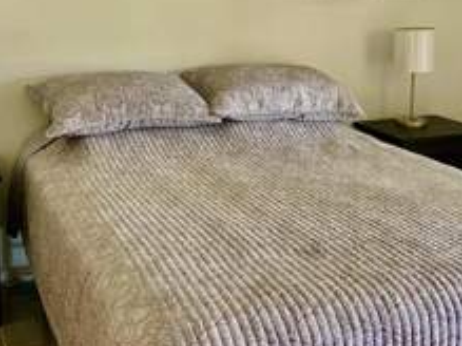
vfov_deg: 25.4
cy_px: 94
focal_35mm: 57
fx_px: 760
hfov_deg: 33.8
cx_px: 215
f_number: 1.5
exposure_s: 1/60
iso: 200
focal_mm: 5.7
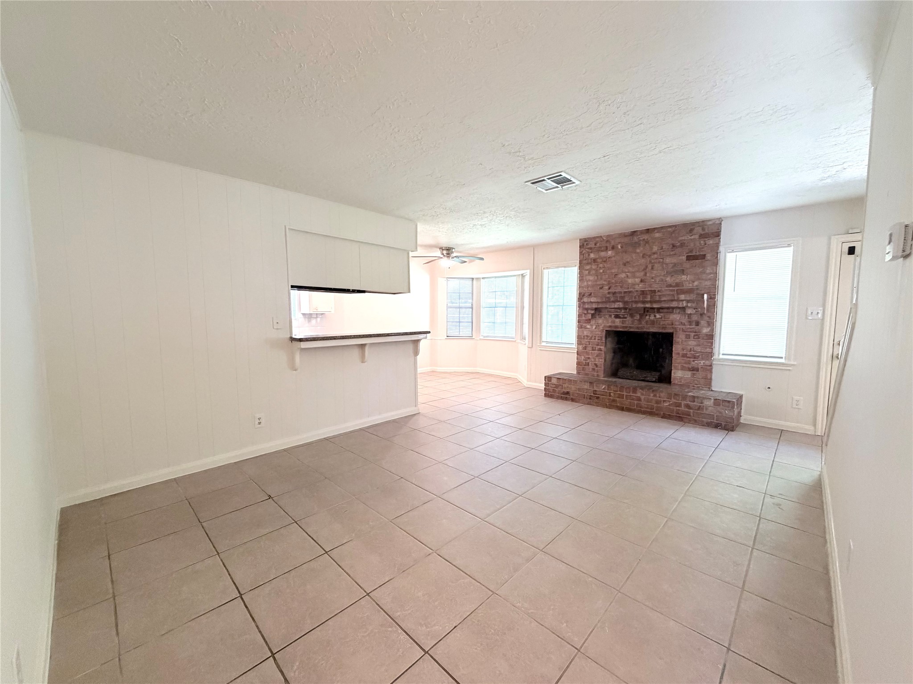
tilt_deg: -5.0
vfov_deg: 85.7
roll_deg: +0.2
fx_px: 369
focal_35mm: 14
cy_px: 342
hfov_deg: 102.1
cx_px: 456
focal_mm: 2.22
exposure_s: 1/60
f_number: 2.2
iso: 400
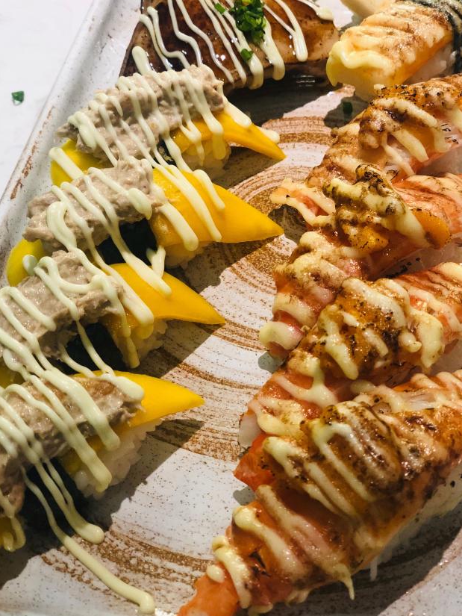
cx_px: 266
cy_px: 266
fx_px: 1121
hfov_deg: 23.3
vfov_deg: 30.7
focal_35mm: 63
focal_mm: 6
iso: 100
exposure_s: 1/50
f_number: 2.4
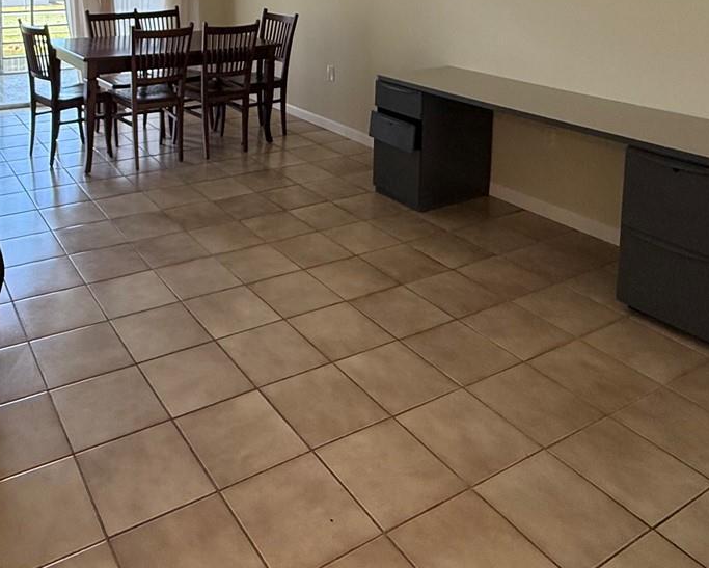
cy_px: 11
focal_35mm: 32
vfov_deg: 40.6
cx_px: 233
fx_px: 672
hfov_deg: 54.4
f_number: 2.2
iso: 125
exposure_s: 1/120
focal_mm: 2.22
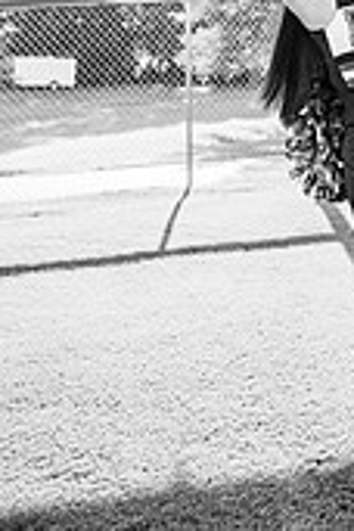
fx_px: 929
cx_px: 410
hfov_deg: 20.4
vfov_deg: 28.4
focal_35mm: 63
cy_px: -78
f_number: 2.8
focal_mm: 24
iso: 200
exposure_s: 1/500
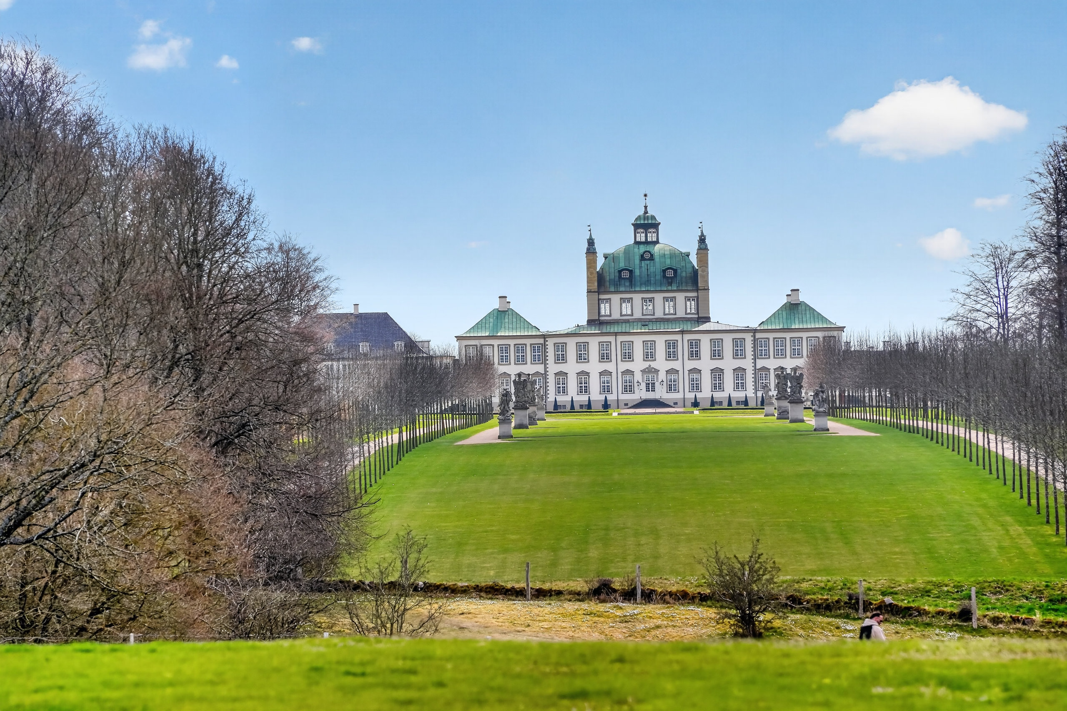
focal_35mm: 200
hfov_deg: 10.3
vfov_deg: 6.9
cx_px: 534
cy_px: 356
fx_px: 5927
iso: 400
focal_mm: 200
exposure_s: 1/4000
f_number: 8
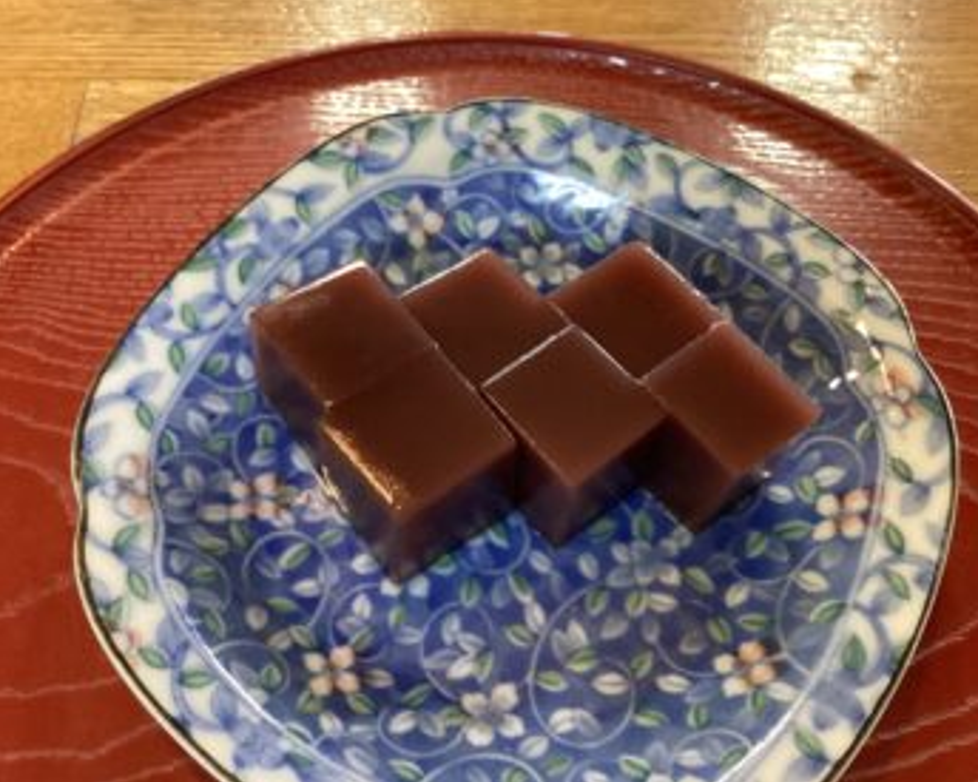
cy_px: 385
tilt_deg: -61.7
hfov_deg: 54.2
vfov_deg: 44.5
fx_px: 955
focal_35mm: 33
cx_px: 525
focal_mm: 3.3
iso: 400
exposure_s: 1/60
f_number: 2.4
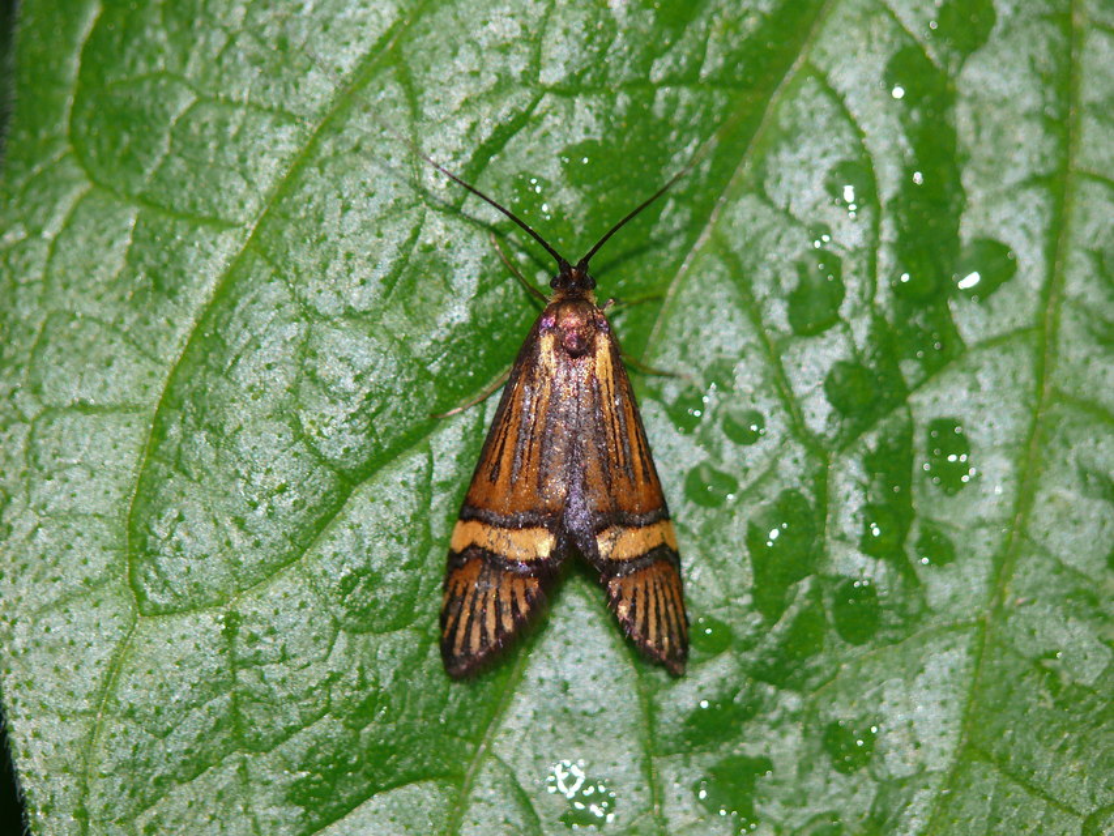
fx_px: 13518
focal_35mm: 420
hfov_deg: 4.7
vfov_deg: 3.5
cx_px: 557
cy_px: 418
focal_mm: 88.8
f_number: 5
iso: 100
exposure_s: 1/200
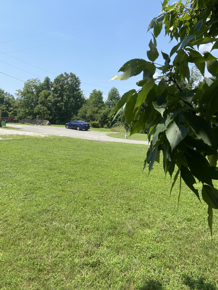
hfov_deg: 53.1
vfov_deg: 67.3
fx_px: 218
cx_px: 109
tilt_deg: -3.8
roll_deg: -0.1
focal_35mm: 26
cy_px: 145
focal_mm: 4.25
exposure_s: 1/1996
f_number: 1.8
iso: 32
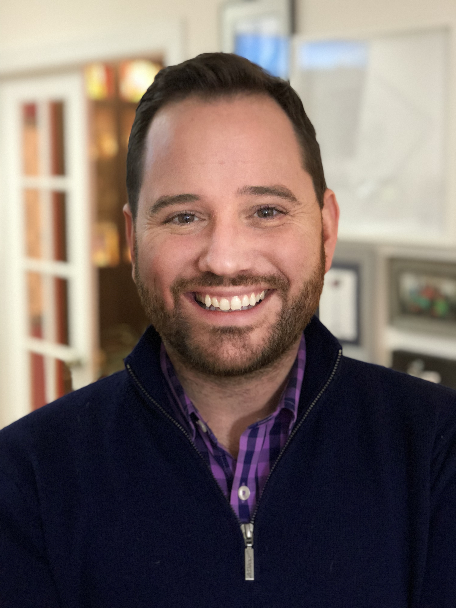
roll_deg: +0.2
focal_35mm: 52
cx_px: 228
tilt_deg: -7.4
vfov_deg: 36.8
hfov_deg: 28.0
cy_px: 304
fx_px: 913
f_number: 2.4
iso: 640
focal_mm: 6
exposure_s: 1/33
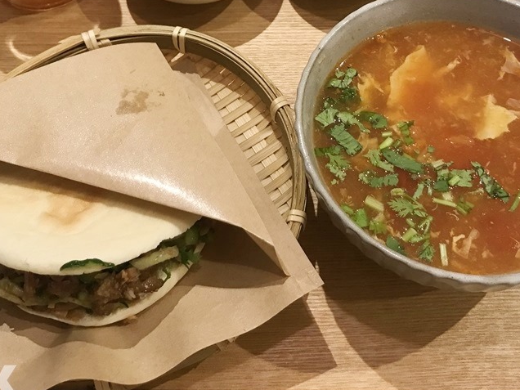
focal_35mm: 44
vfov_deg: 32.3
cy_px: 101
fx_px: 661
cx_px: 271
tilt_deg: -58.2
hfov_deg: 42.9
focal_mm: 3.99
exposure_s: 1/15
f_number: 1.8
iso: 40
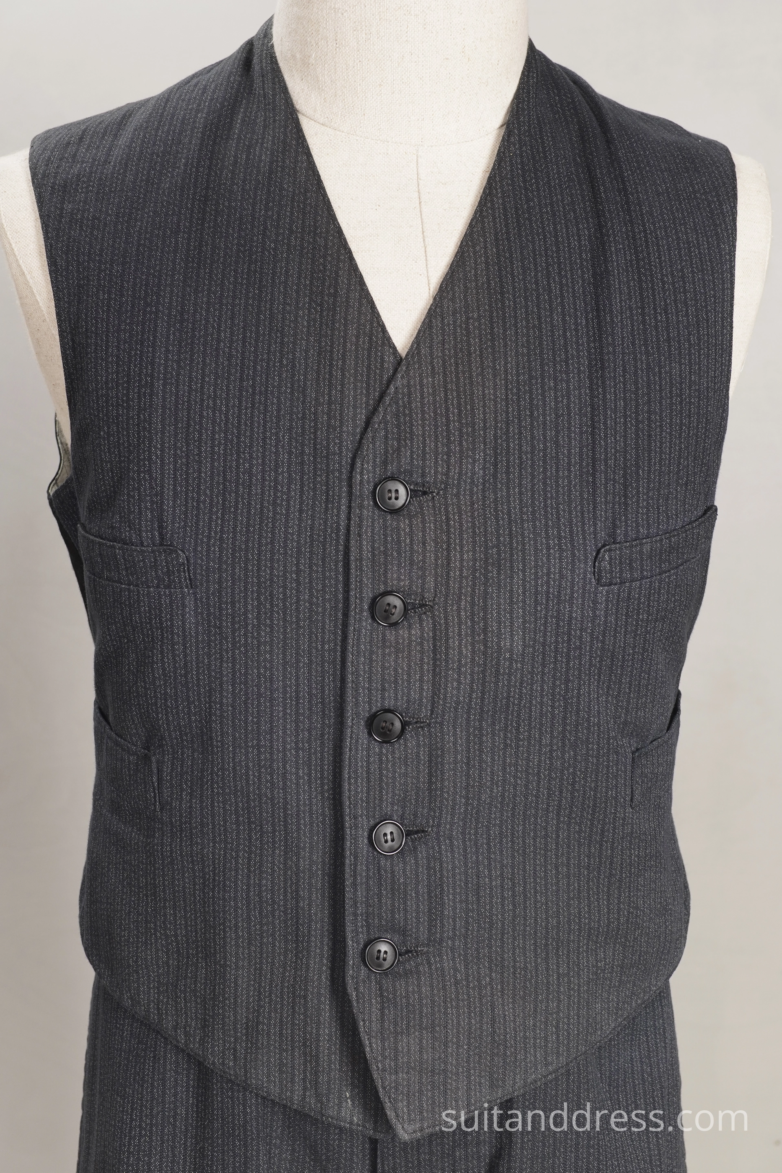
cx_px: 391
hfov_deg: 28.1
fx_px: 1564
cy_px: 586
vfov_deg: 41.1
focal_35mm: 48
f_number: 5.6
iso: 320
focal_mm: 32
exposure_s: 1/25
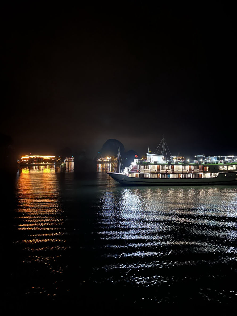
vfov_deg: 67.3
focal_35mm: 26
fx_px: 237
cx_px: 118
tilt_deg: +0.5
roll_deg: +0.6
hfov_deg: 53.1
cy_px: 158
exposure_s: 1/9
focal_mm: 5.1
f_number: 1.6
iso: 1000
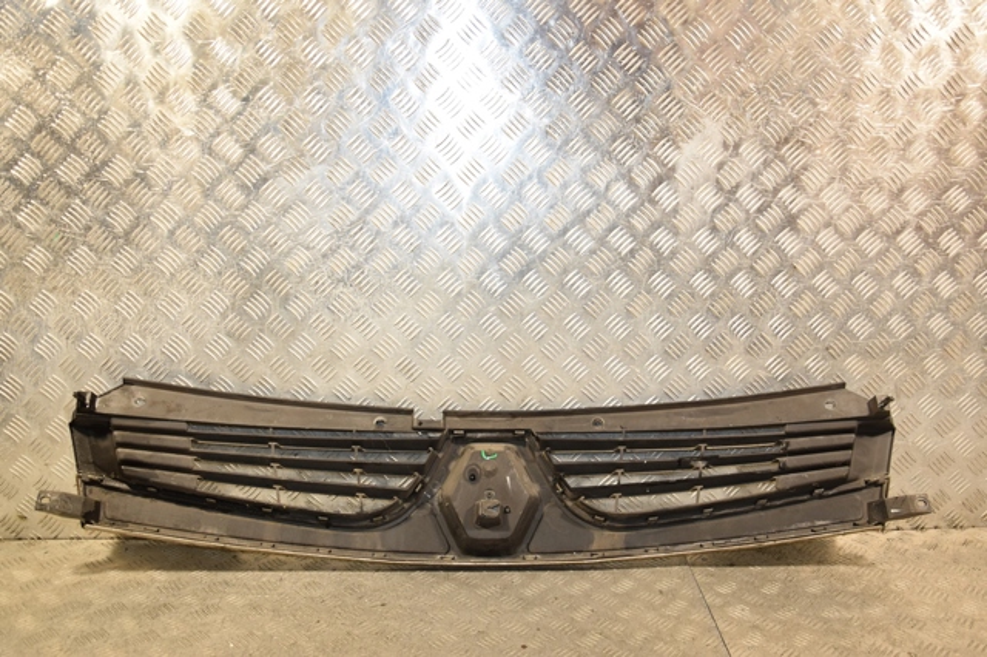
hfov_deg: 57.2
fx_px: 904
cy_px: 328
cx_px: 494
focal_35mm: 33
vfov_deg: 39.9
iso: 800
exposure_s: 1/200
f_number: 5
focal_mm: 22
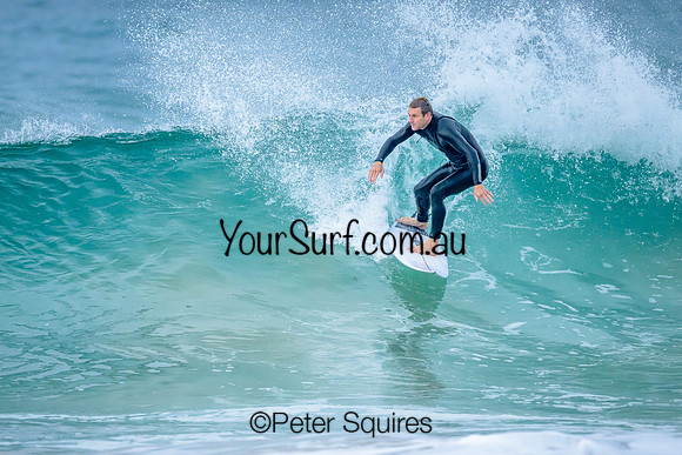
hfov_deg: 2.2
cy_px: 253
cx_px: 312
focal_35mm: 952
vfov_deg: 1.4
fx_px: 18041
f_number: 6.3
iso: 2800
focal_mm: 800
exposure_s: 1/3200
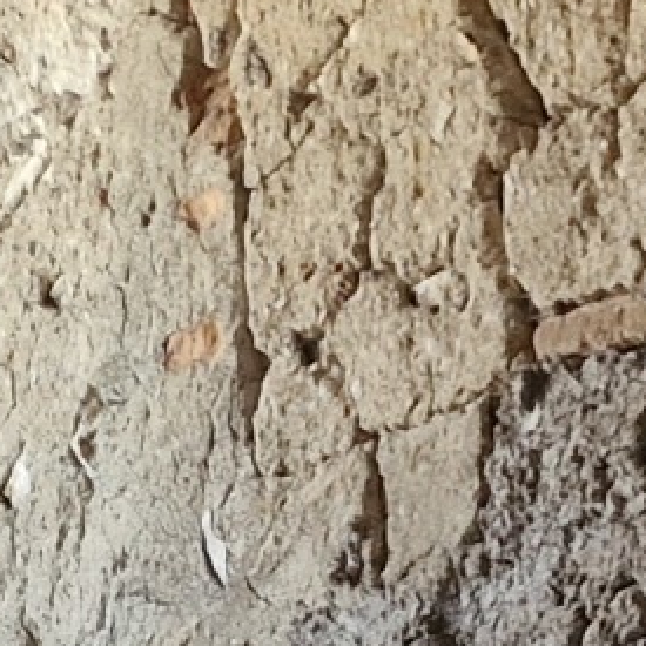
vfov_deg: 9.2
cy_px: 113
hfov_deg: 9.2
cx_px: 42
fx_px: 3990
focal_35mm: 189
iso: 320
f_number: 1.8
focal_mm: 6.4
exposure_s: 1/100
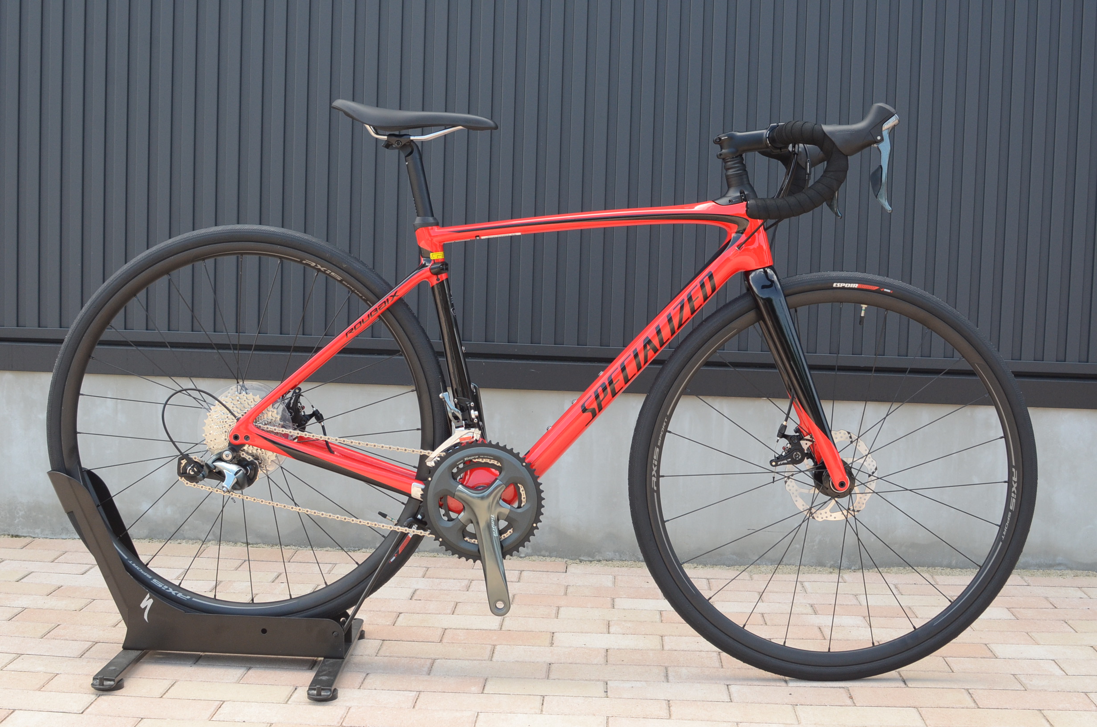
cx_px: 548
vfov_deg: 25.6
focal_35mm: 52
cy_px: 364
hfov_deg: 37.9
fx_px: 1596
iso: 640
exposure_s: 1/320
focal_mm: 35
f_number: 9
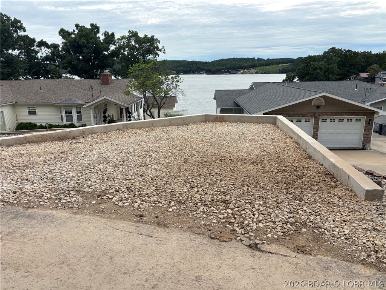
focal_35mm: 26
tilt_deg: -13.2
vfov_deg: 53.1
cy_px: 145
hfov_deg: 67.3
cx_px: 193
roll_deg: +0.8
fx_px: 290
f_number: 1.6
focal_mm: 5.96
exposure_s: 1/2024
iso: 50
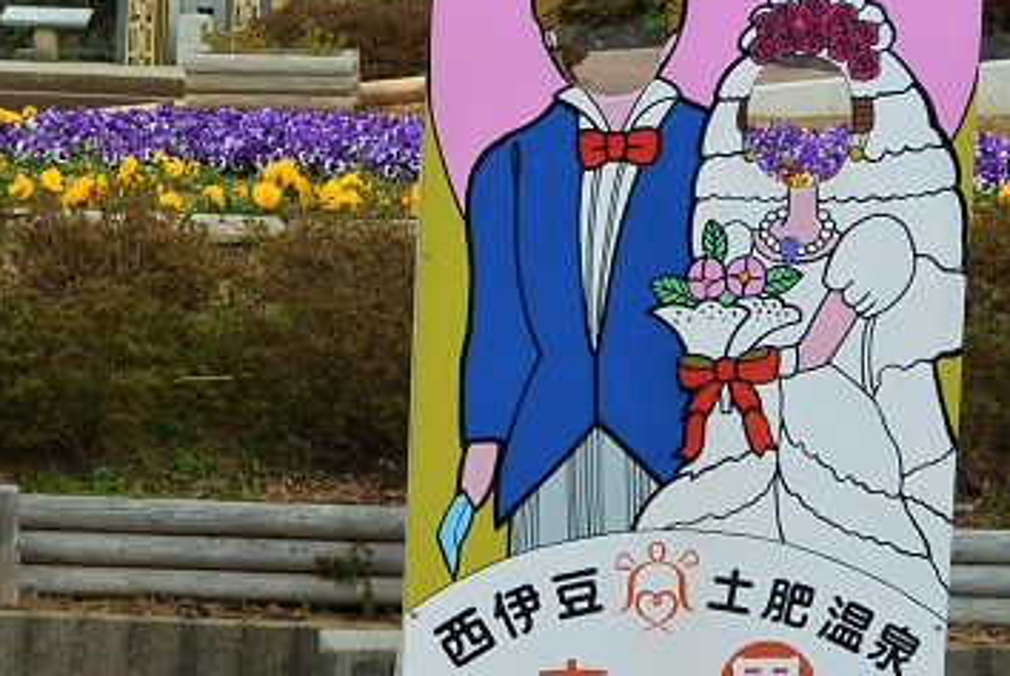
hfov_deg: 24.2
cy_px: 221
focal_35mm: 83
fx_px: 2331
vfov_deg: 16.5
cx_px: 254
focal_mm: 18.2
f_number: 4.5
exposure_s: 1/125
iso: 360
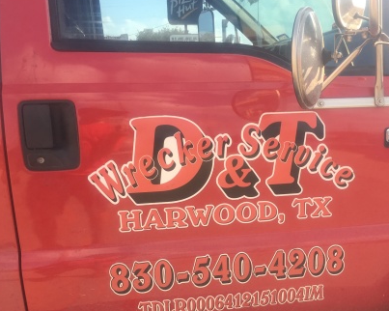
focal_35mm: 45
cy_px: 217
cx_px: 249
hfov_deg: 40.8
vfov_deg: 33.0
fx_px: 518
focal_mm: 4.15
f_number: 2.2
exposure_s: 1/392
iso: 25
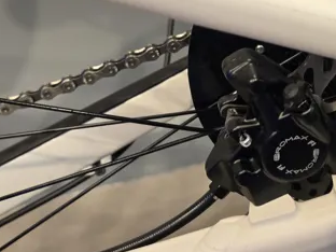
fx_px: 573
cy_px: 39
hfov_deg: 32.7
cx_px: 182
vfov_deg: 24.3
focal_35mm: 59
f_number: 1.7
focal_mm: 6.3
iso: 64
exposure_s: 1/50
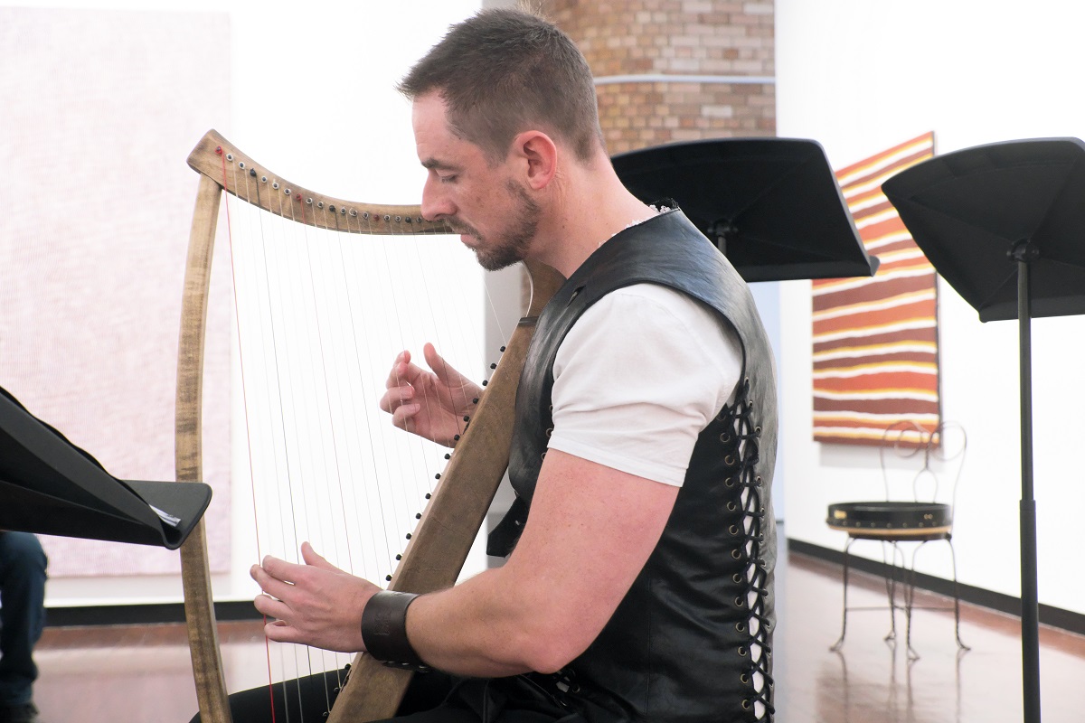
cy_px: 362
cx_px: 542
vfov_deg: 26.0
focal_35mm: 52
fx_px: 1567
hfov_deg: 38.2
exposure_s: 1/100
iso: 4000
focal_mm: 34.5
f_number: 5
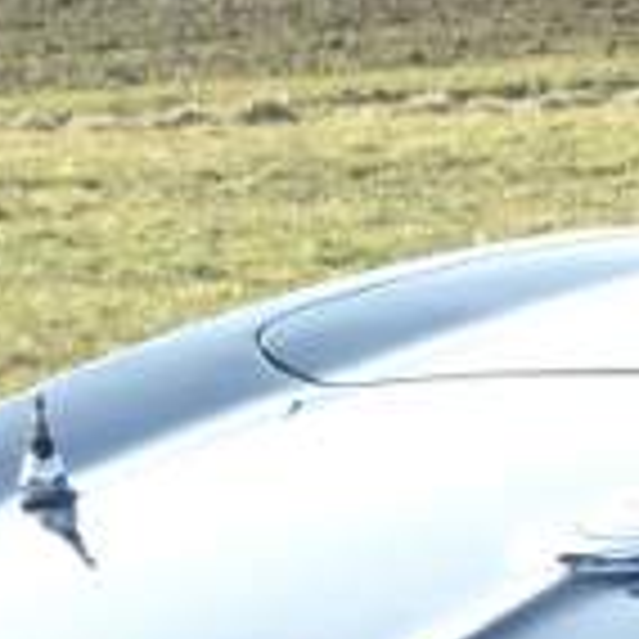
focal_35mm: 242
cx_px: 1368
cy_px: 846
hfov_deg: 6.9
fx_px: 5054
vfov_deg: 7.2
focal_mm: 12.99
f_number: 4
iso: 125
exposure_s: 1/250
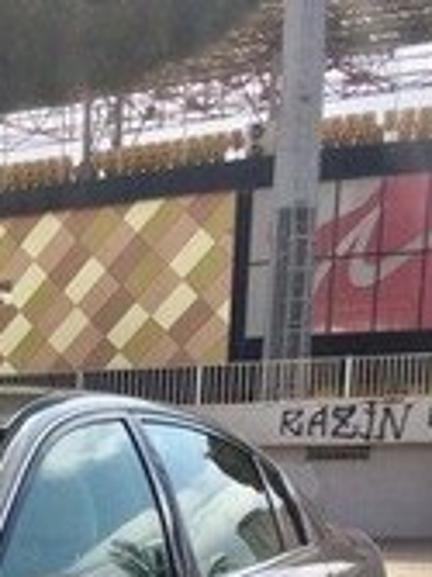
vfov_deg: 20.8
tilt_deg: -15.1
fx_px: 1433
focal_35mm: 86
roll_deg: +2.8
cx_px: -204
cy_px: 746
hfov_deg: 15.8
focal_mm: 4.15
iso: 32
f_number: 2.2
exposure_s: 1/1466
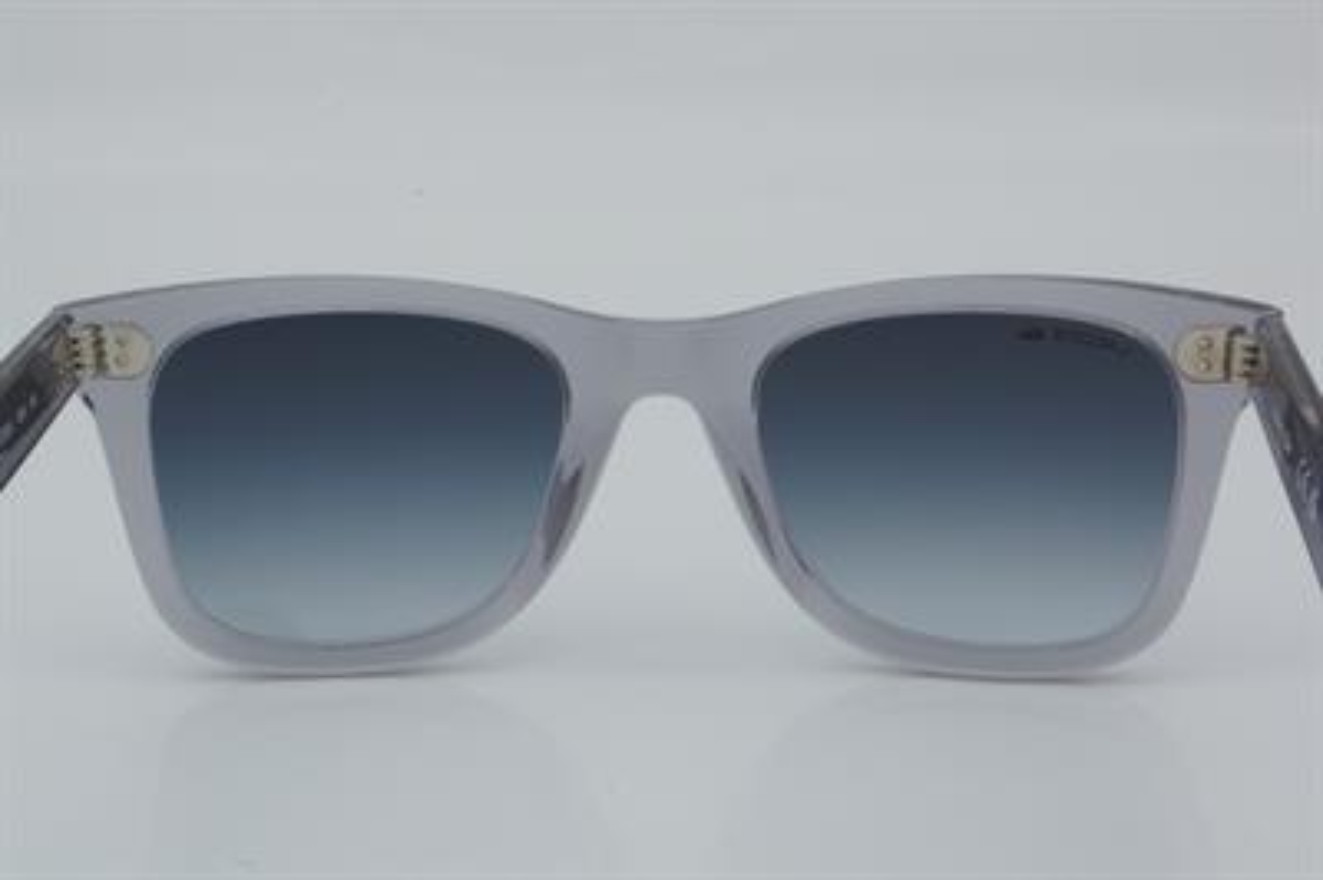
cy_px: 440
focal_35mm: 82
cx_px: 662
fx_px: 3029
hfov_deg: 24.6
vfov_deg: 16.5
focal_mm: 55
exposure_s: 1/4
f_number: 32
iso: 100
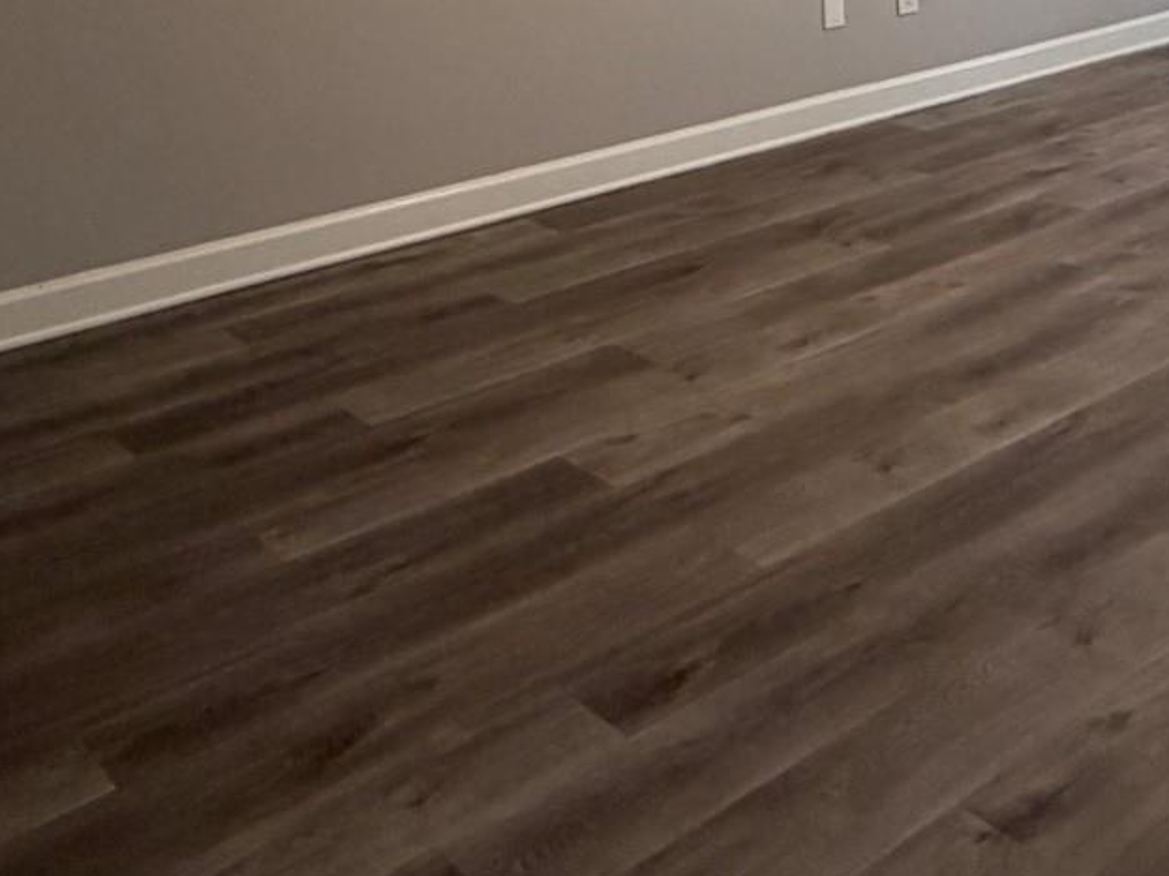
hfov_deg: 39.1
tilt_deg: +0.5
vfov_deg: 26.7
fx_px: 1553
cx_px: 985
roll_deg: +2.3
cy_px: -255
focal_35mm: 46
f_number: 2.2
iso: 200
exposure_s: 1/60
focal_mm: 2.22
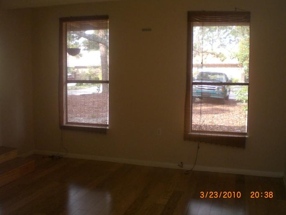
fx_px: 322
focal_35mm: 39
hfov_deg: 47.9
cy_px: 107
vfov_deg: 36.8
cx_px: 144
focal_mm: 6.3
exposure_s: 1/100
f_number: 3.1
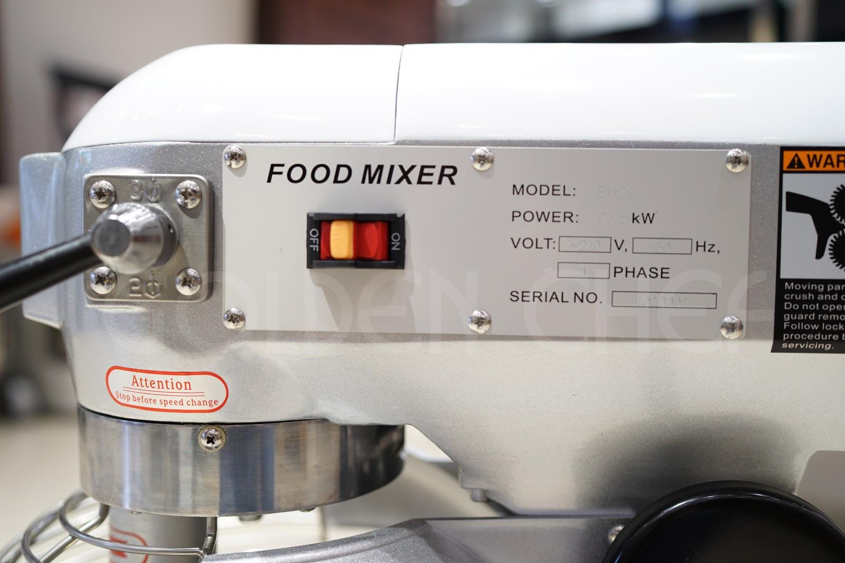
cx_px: 422
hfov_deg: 54.4
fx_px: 821
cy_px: 282
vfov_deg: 37.8
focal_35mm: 35
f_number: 2.5
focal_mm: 35
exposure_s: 1/50
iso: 200
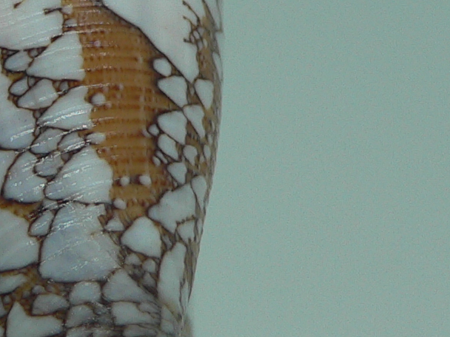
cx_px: 56
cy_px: 105
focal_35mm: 116
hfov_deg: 16.8
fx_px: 1508
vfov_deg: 12.7
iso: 80
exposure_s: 1/60
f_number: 2.8
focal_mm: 4.6
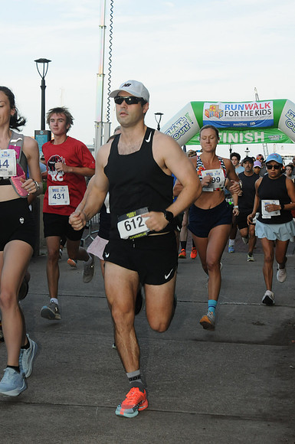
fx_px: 888
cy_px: 222
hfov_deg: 18.9
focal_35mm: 72
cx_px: 148
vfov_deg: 28.1
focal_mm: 48
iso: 800
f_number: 14
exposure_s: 1/250
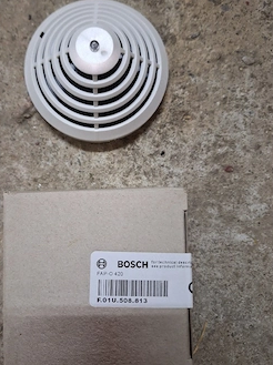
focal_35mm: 28
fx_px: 295
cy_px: 173
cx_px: 110
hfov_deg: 49.4
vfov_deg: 63.5
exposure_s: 1/33
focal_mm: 5.54
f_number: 1.8
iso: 320
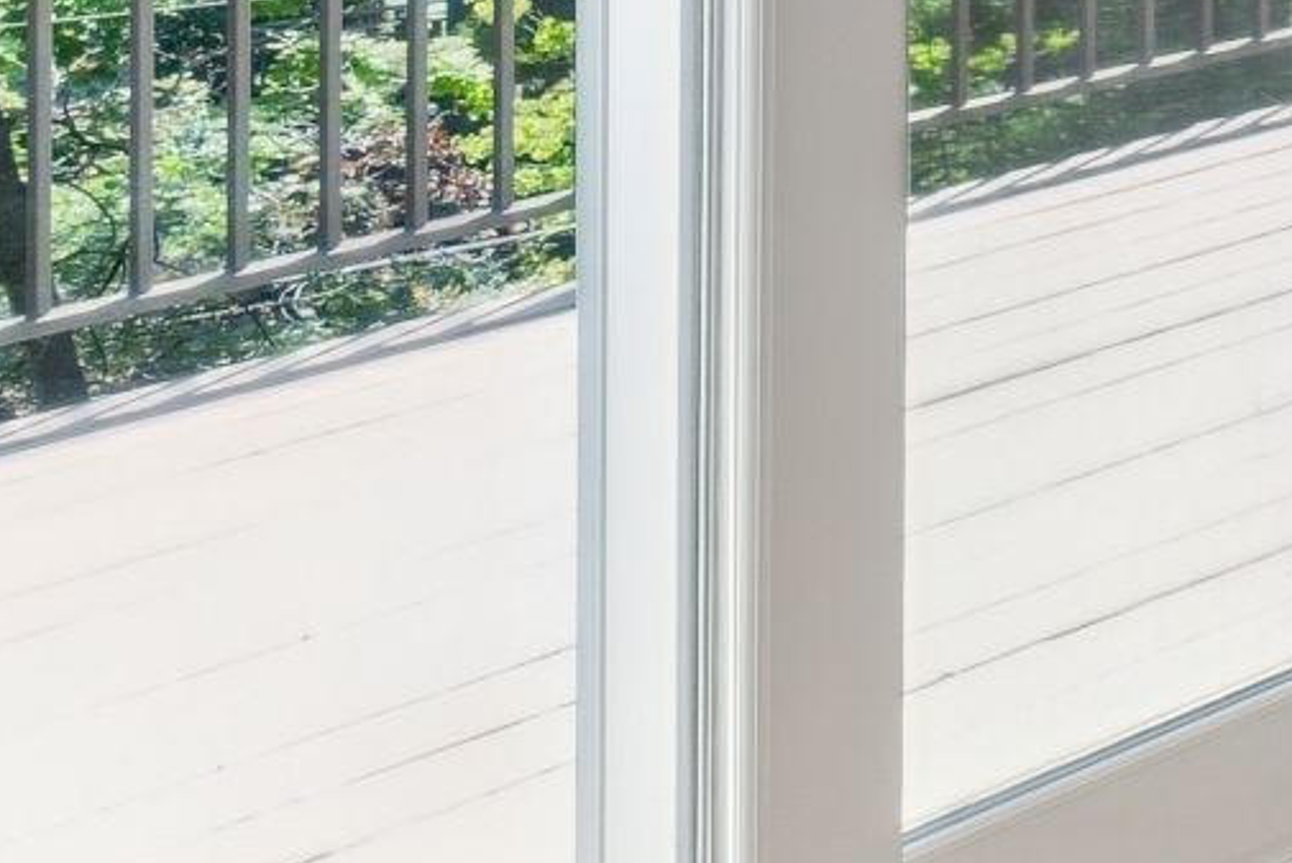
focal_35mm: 115
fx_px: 4143
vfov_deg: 11.1
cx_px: 4557
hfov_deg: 9.5
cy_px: -708
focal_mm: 16.2
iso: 100
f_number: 13
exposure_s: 1/2
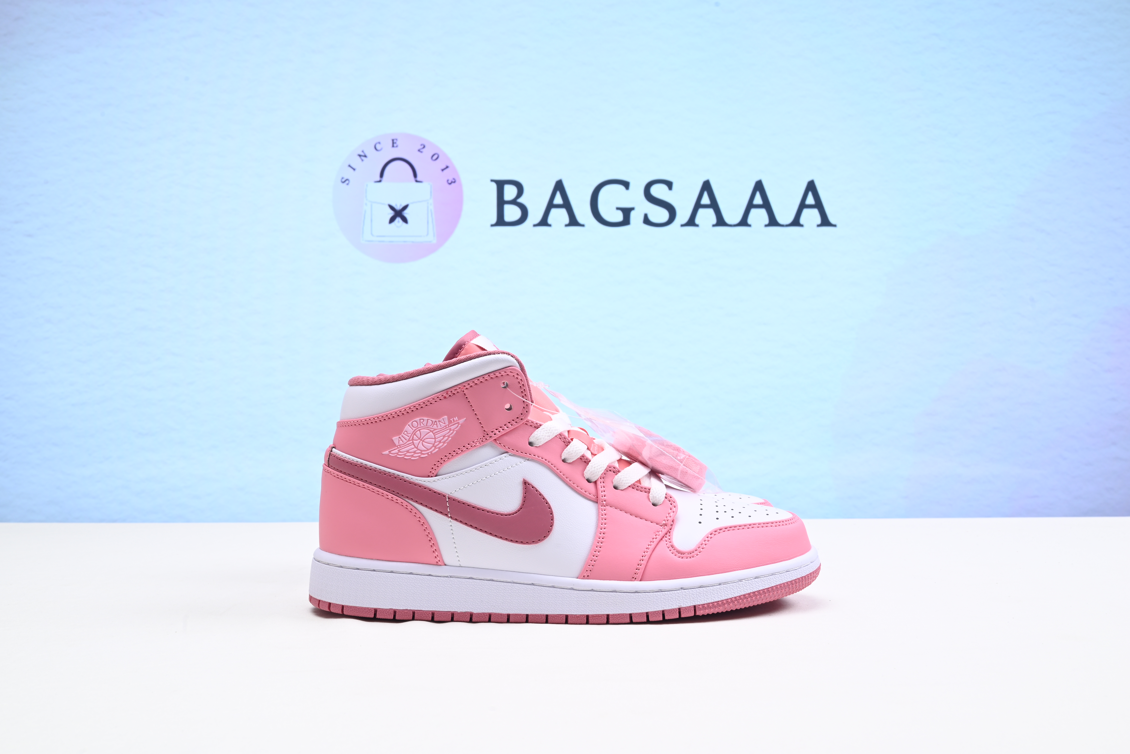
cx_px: 565
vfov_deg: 35.1
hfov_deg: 50.7
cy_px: 377
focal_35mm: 38
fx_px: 1193
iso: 100
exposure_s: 1/2
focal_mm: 38
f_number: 16
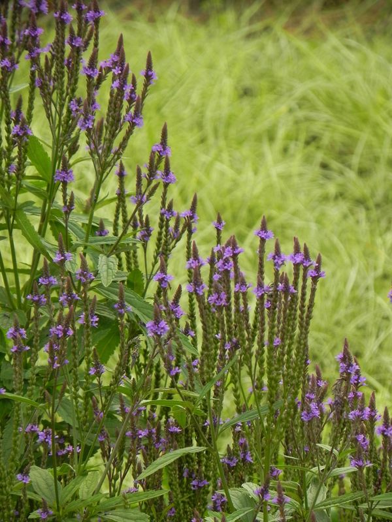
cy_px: 261
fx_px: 5692
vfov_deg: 5.3
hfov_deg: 3.9
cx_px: 196
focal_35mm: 377
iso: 160
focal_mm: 67.2
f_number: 5
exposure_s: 1/320
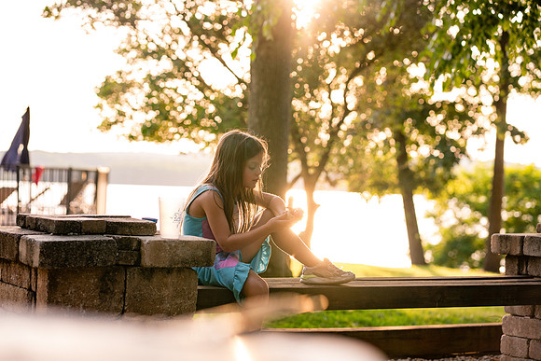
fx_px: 1278
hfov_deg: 23.9
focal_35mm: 85
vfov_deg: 16.1
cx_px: 270
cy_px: 180
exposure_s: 1/640
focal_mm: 85
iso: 1000
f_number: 3.5
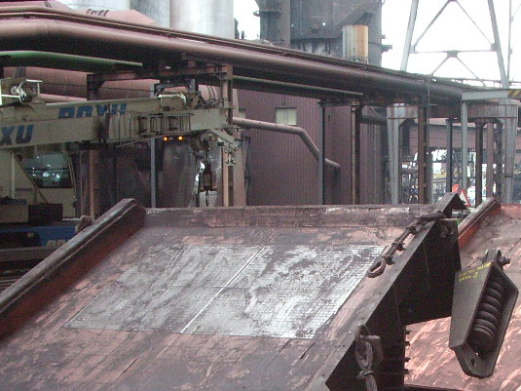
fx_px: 1008
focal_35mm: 67
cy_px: 358
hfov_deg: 28.8
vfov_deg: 21.4
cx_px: 345
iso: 400
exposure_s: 1/80
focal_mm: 5.8
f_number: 4.3
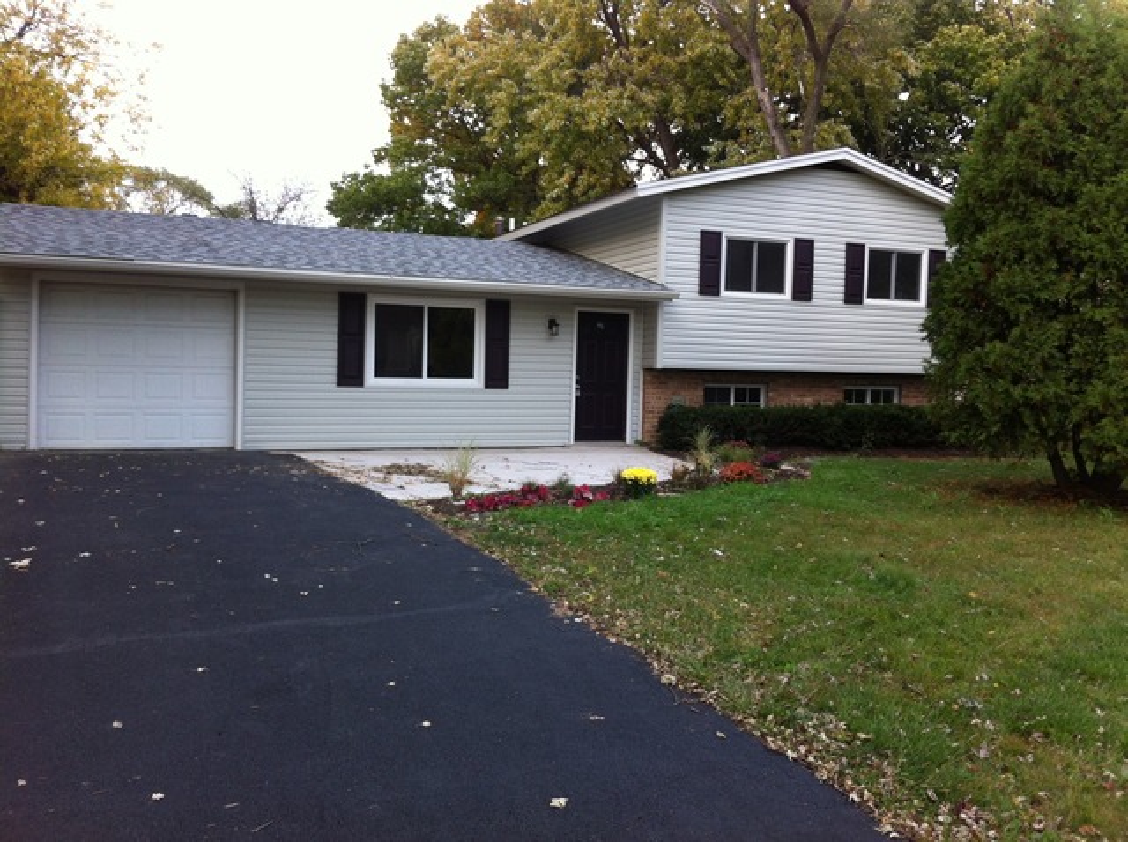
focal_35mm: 35
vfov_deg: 40.6
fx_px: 1139
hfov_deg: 52.7
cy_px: 421
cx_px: 564
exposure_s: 1/120
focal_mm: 3.85
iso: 80
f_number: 2.8
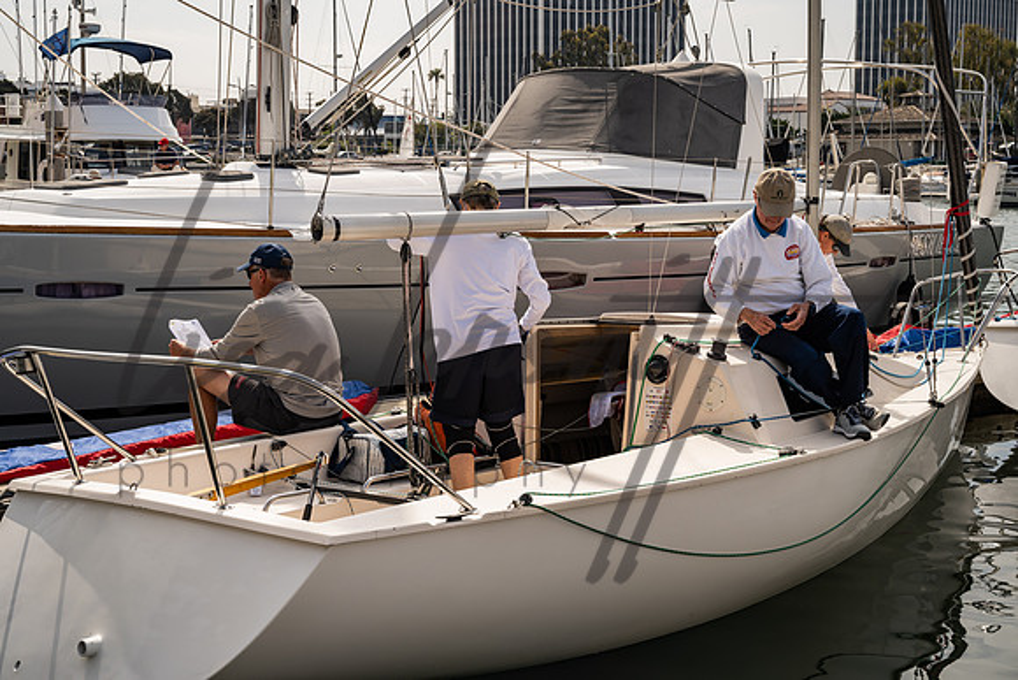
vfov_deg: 26.6
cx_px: 520
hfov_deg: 38.9
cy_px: 340
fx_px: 1439
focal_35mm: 51
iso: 50
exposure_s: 1/125
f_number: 10
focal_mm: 49
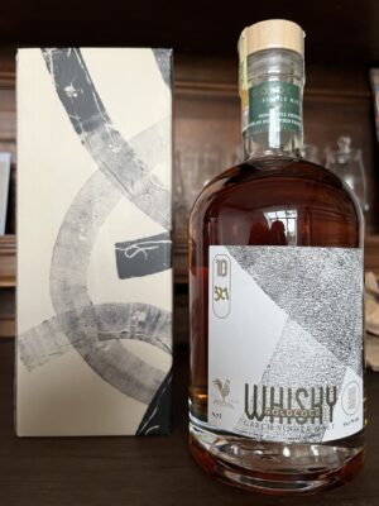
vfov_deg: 67.3
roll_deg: +0.5
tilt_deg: +0.3
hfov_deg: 53.1
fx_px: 380
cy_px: 253
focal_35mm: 26
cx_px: 190
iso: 250
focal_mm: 5.1
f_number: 1.6
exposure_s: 1/60
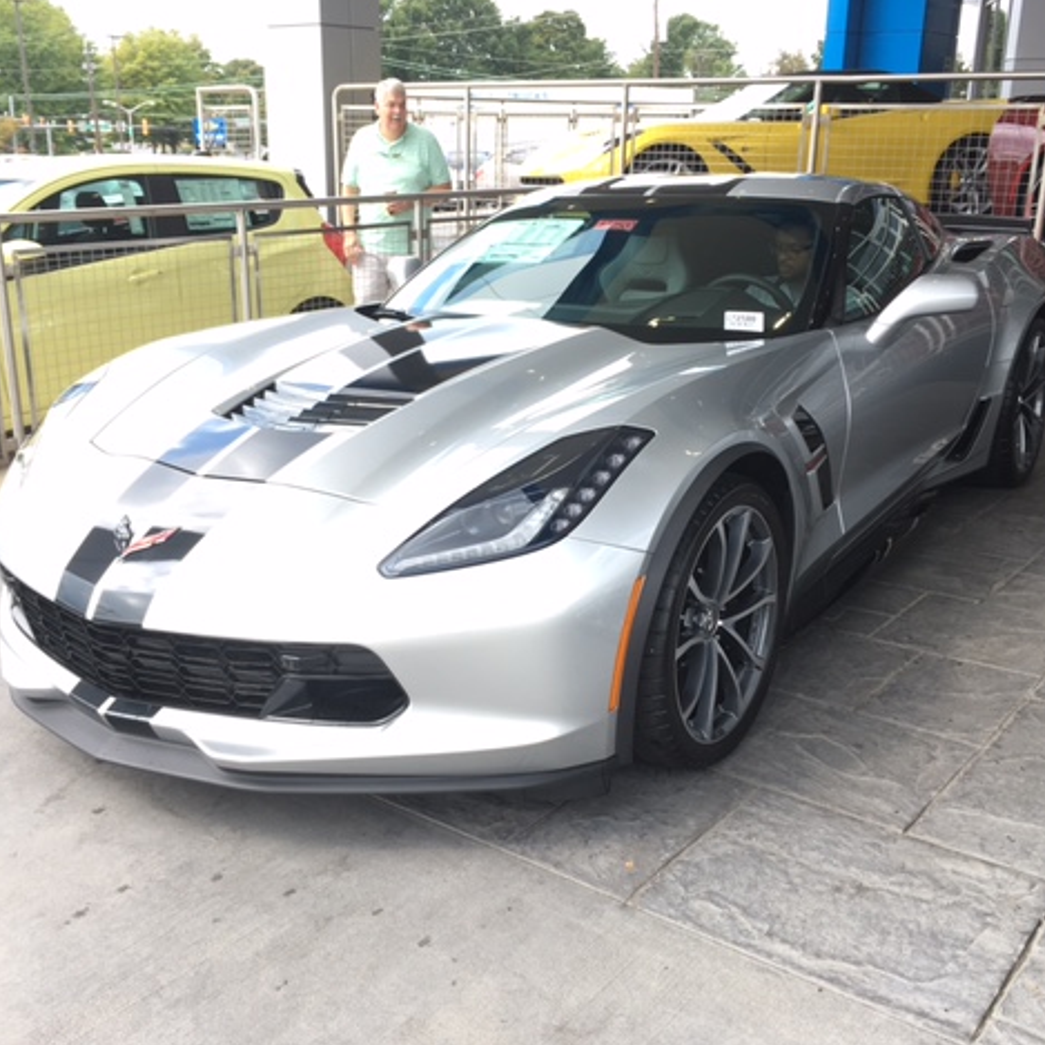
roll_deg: -0.7
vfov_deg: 47.2
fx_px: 1195
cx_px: 508
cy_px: 528
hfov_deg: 47.2
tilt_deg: -18.5
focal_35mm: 35
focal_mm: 4.15
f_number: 2.2
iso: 25
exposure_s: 1/180
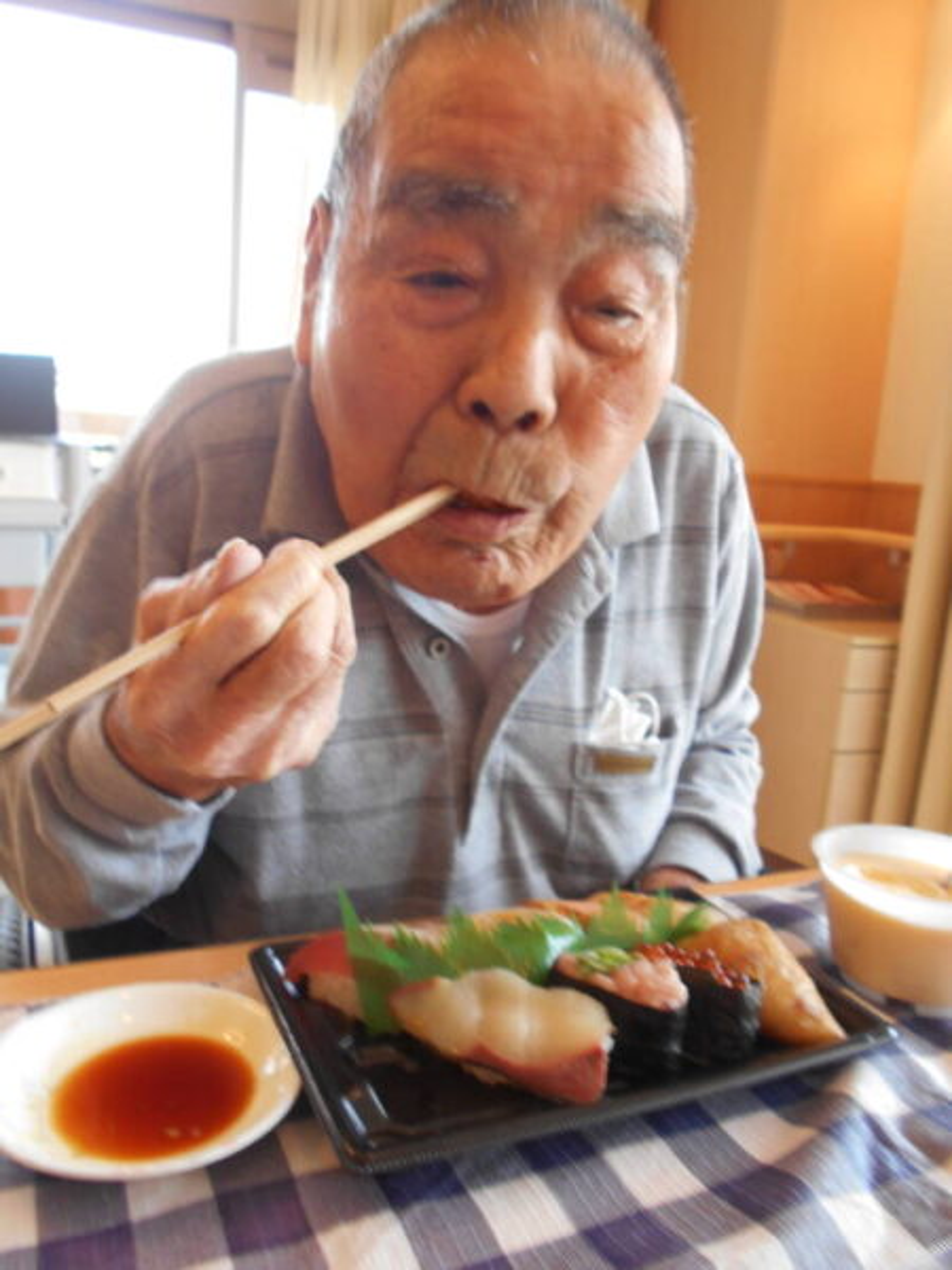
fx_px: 953
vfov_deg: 67.3
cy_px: 635
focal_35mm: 26
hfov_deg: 53.1
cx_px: 476
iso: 140
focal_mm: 4.6
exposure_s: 1/30
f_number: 3.2
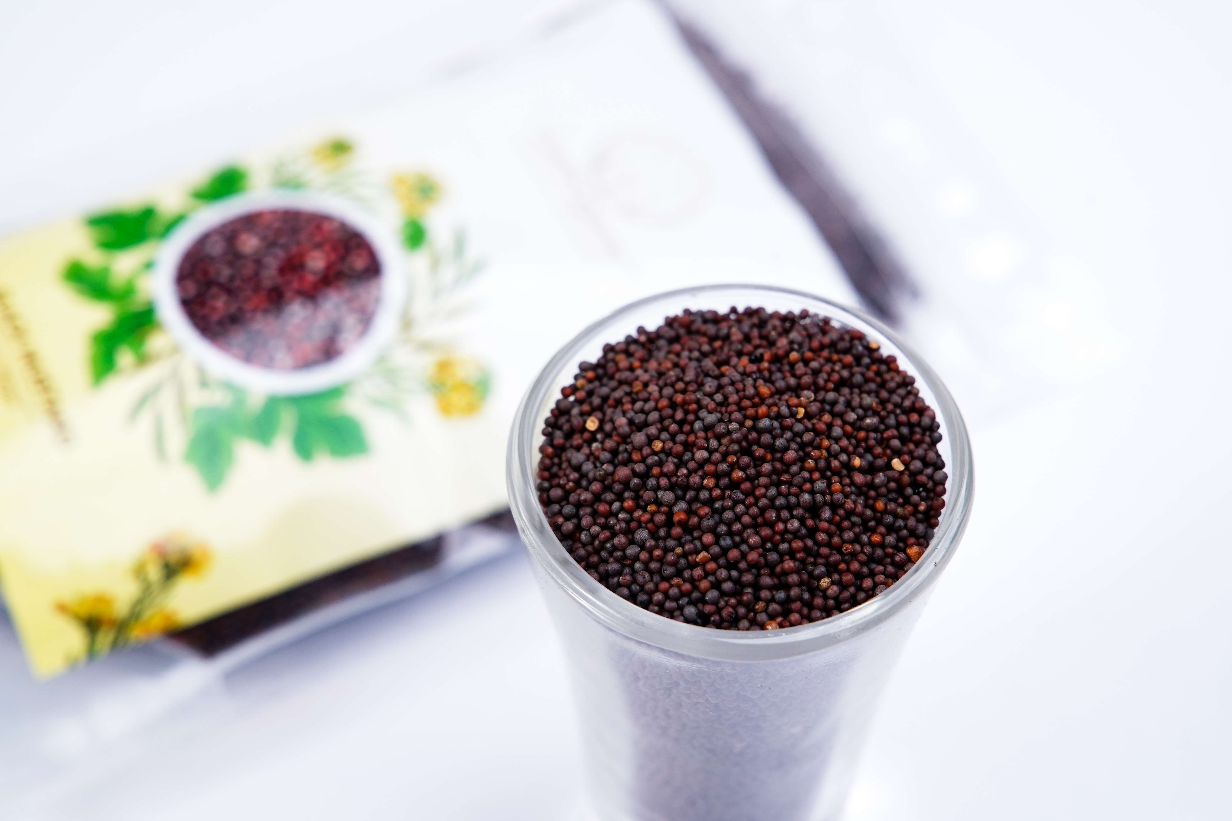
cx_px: 616
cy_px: 410
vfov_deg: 19.5
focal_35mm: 70
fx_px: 2395
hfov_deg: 28.8
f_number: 10
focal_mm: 70
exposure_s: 1/125
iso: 500
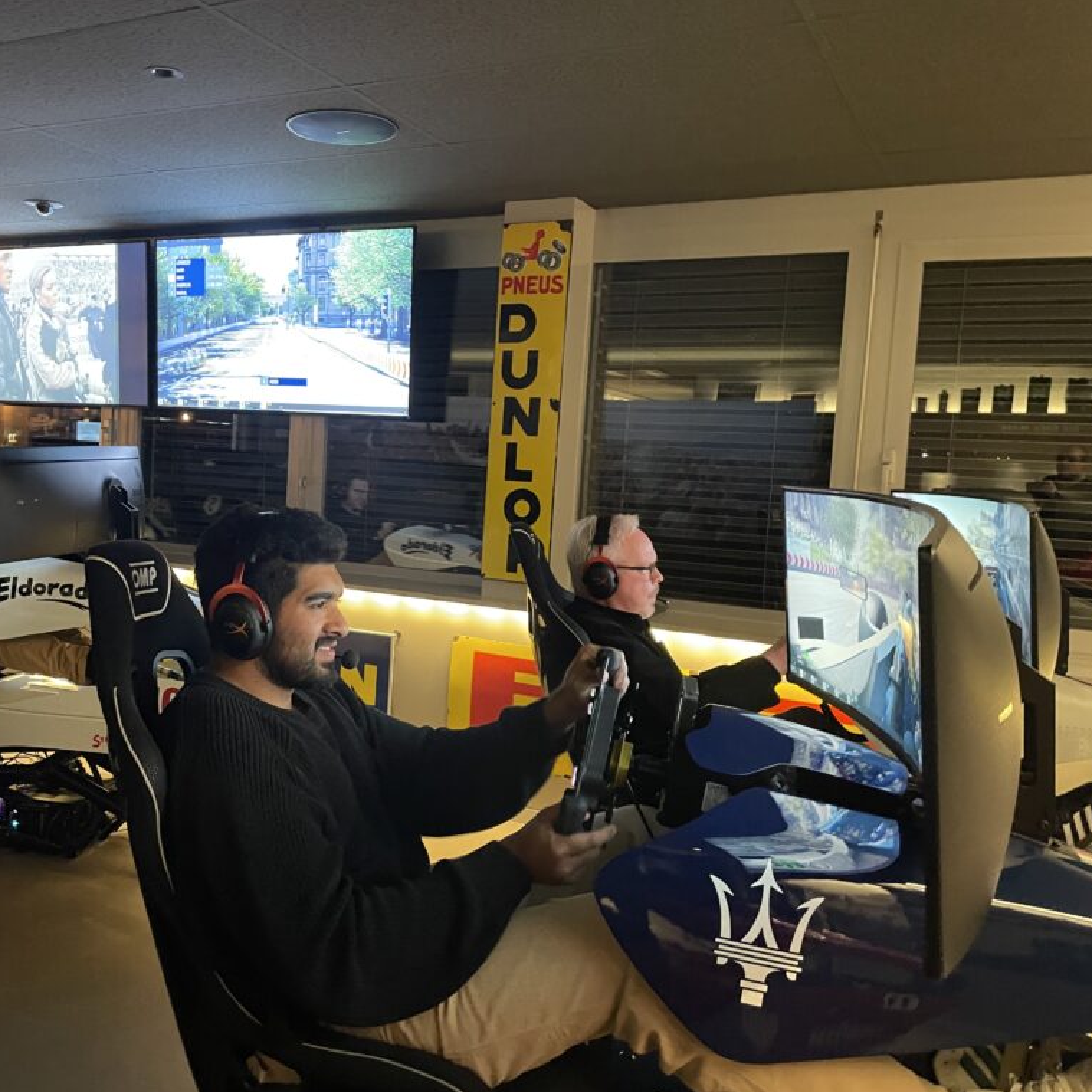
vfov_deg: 52.5
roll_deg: -2.0
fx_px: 1106
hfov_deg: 51.7
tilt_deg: -4.5
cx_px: 377
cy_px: 544
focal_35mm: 31
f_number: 1.6
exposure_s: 1/29
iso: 640
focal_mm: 4.2
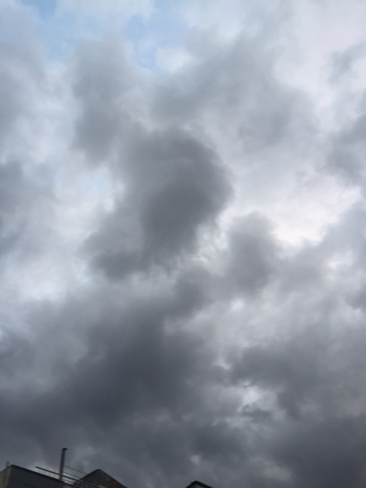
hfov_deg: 48.2
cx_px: 183
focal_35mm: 29
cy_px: 244
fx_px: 409
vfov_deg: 61.7
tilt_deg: +55.9
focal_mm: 4.15
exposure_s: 1/50
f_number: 2.2
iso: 32
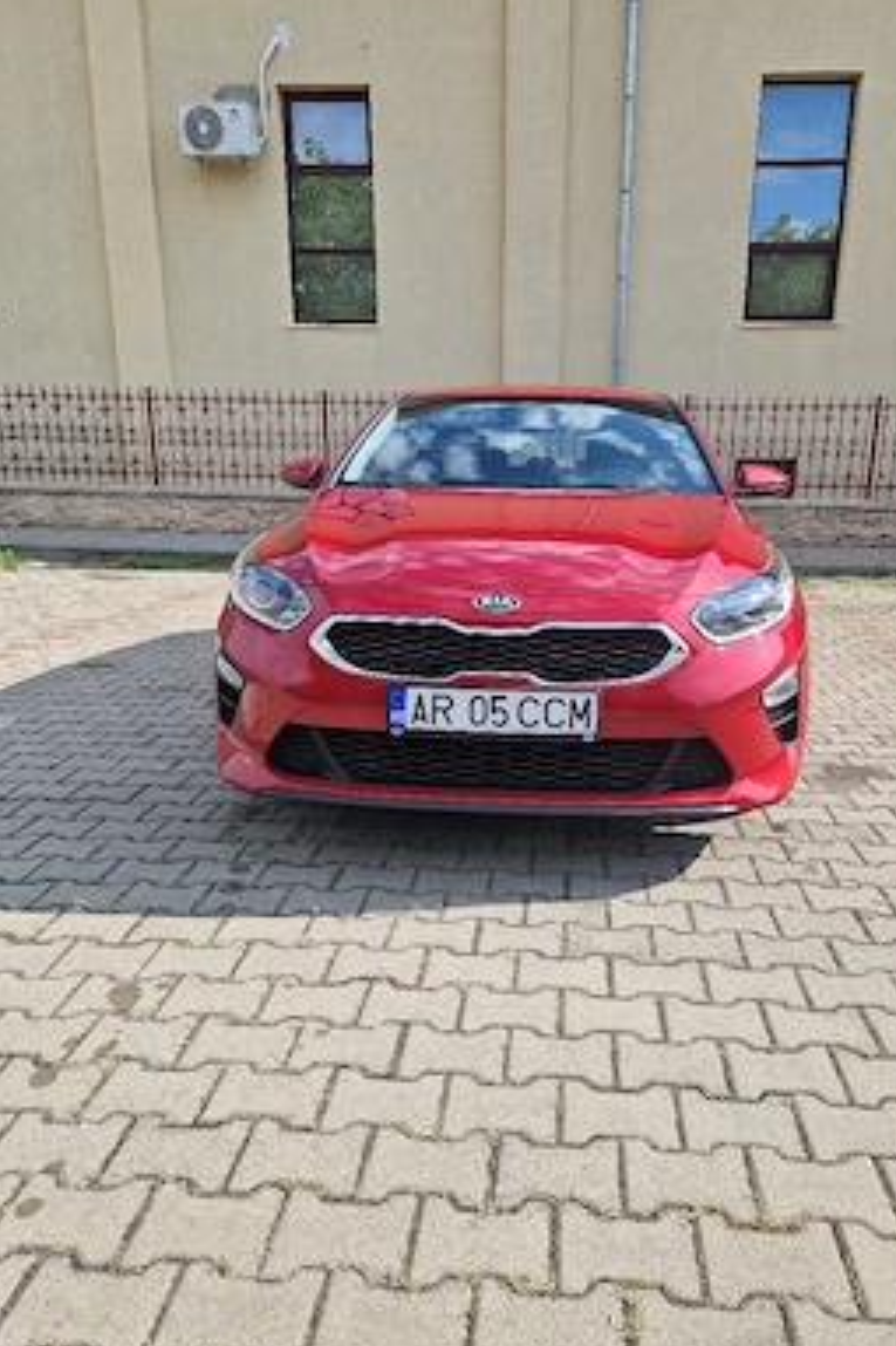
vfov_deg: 71.5
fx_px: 934
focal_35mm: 25
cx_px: 520
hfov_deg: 51.0
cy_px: 664
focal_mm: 5.4
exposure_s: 1/1000
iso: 50
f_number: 1.8
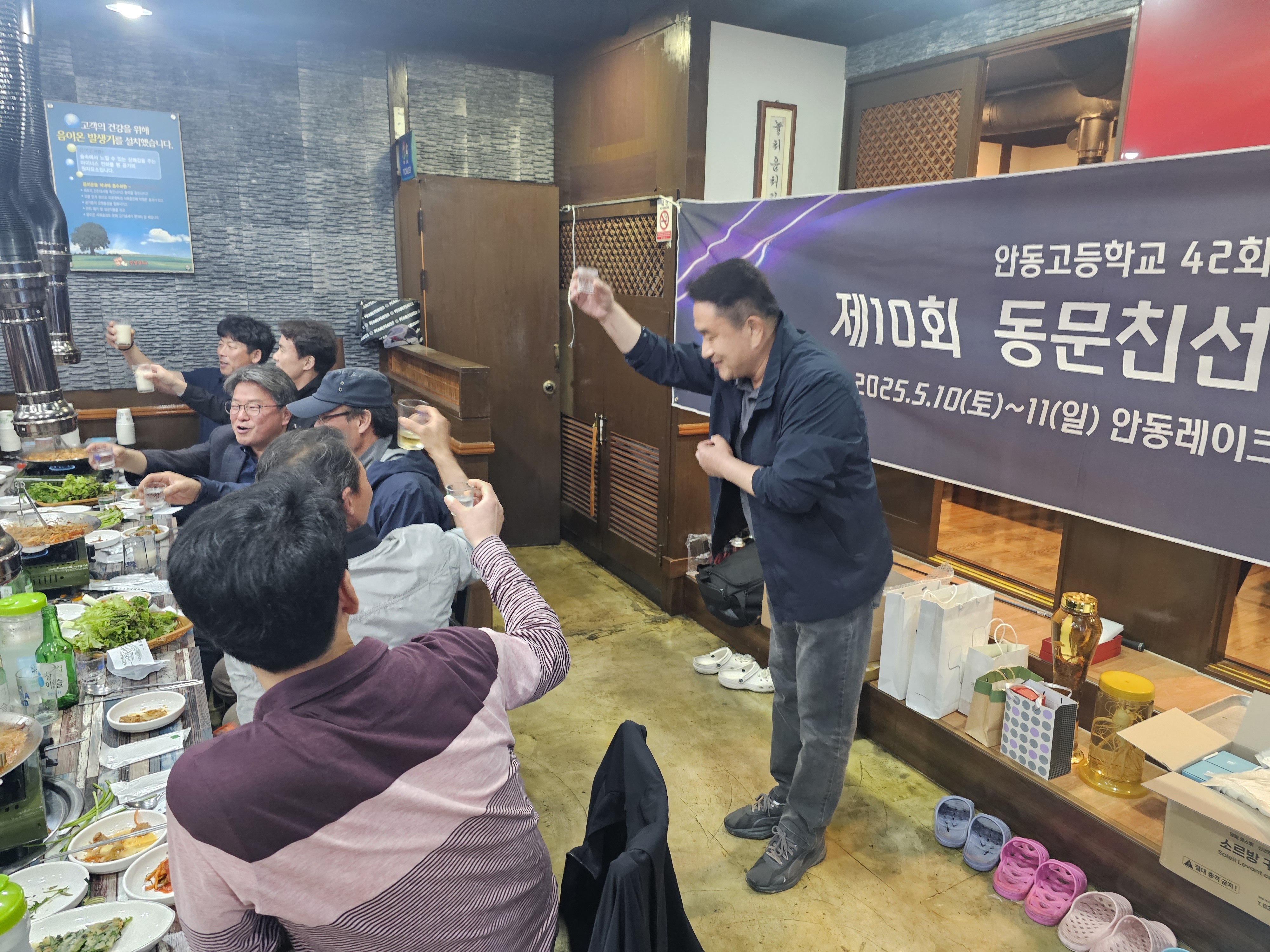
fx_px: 844
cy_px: 476
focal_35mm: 23
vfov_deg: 58.9
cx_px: 635
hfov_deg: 73.9
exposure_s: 1/60
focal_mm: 6.3
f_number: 1.7
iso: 640
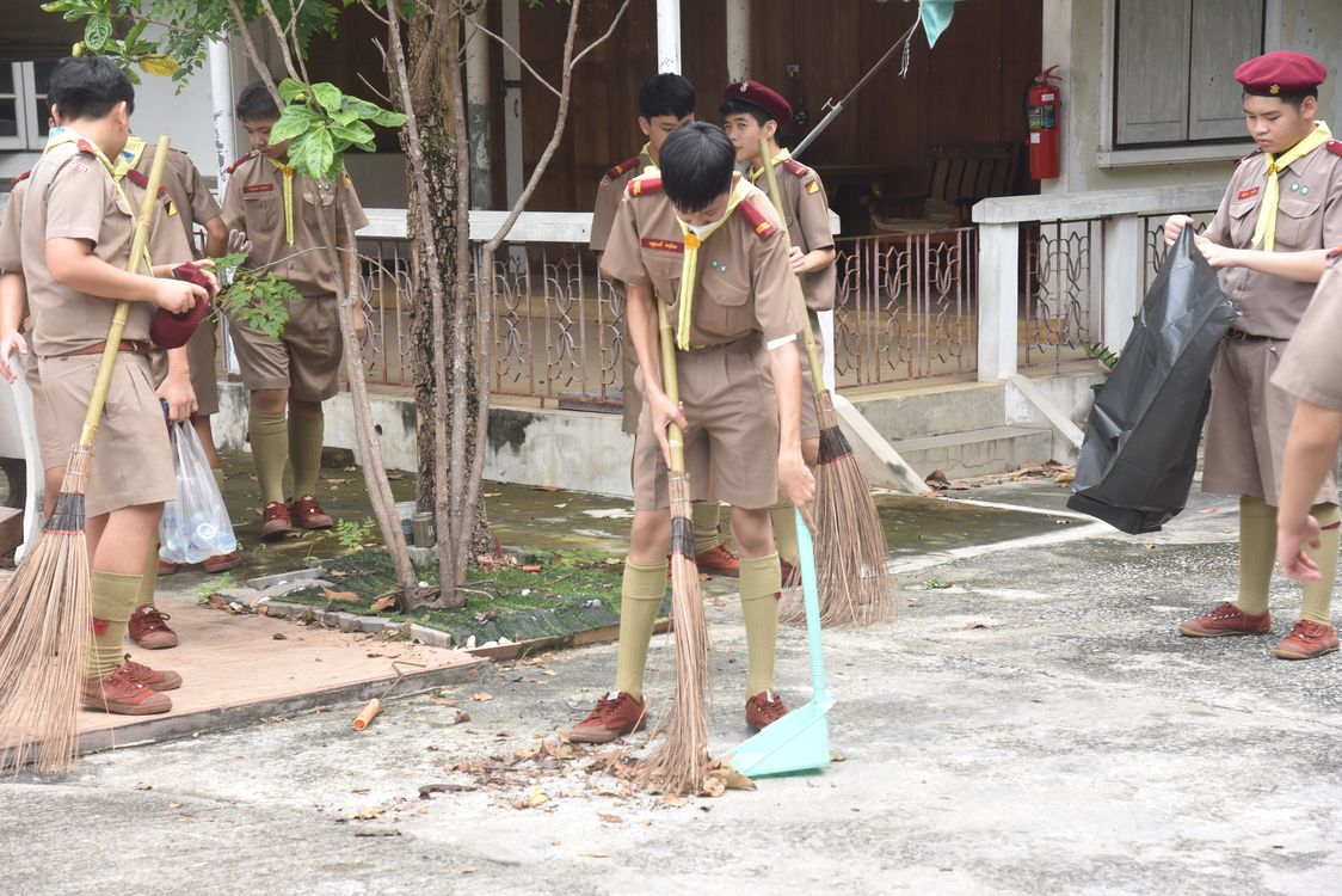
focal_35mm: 82
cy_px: 448
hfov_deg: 24.8
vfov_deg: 16.7
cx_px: 671
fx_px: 3057
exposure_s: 1/400
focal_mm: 82
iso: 800
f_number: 4.5
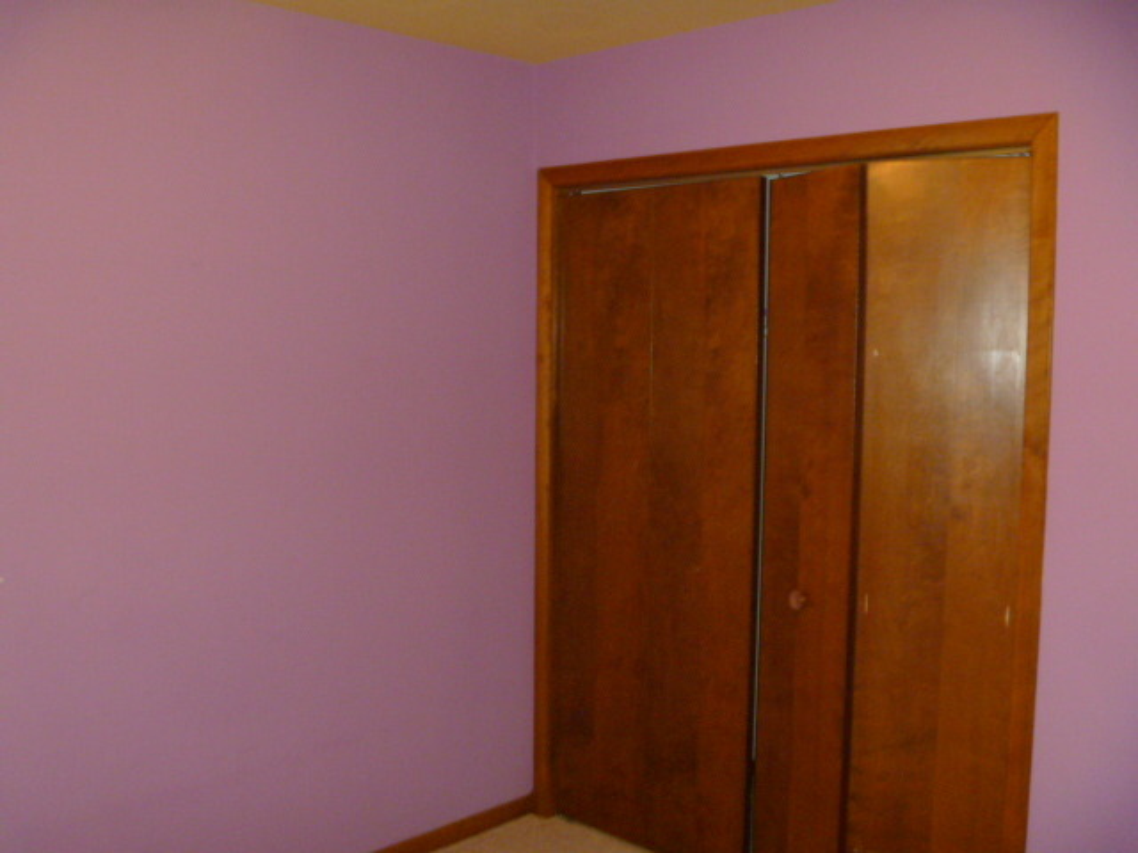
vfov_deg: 40.7
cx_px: 569
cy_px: 426
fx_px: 1151
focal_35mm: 35
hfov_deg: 52.6
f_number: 3.5
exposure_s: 1/30
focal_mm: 6.3
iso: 400
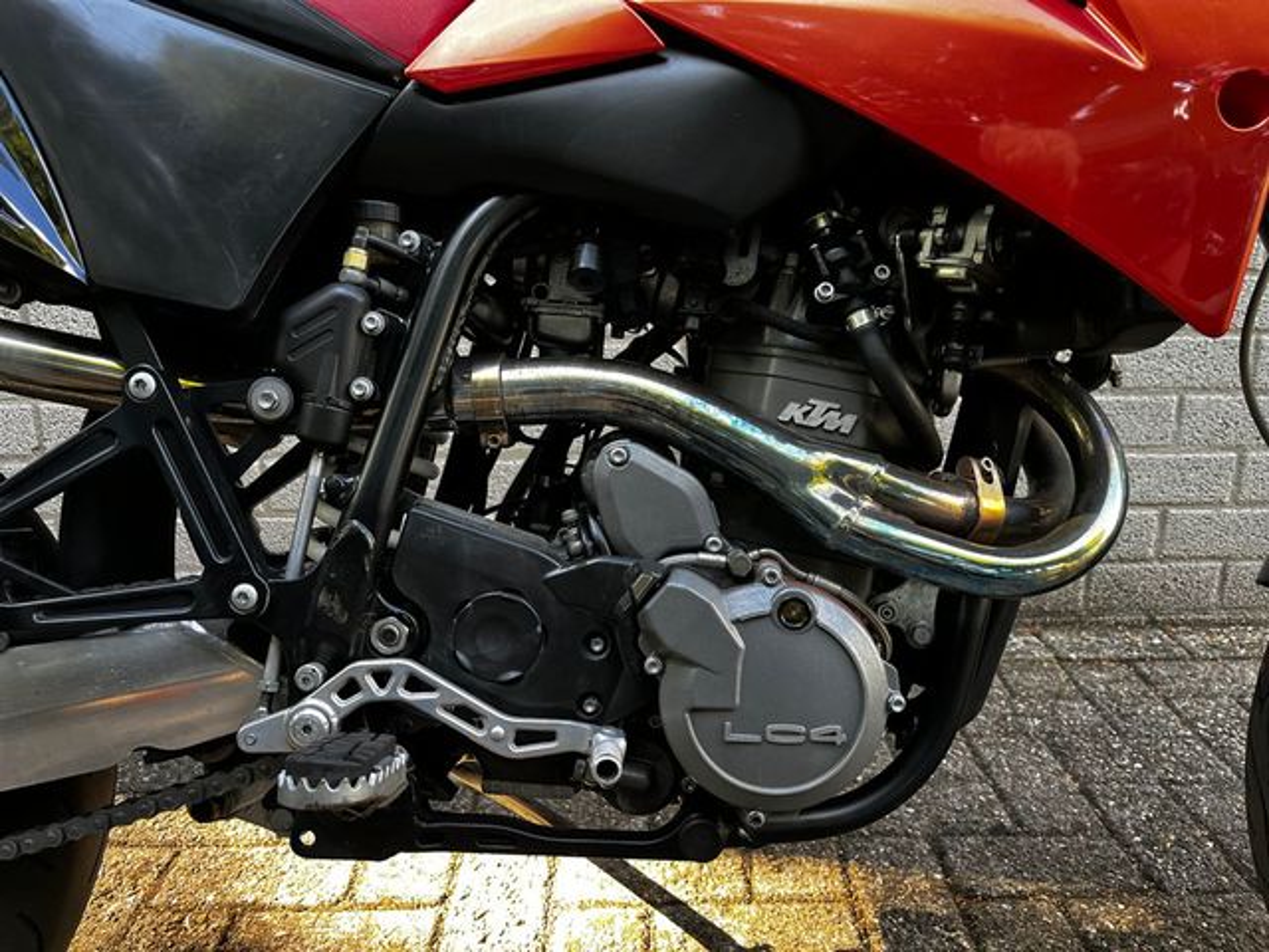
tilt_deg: -15.9
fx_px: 953
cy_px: 476
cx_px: 634
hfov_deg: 67.3
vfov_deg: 53.1
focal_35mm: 26
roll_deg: +0.2
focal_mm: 5.1
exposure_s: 1/110
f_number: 1.6
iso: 125
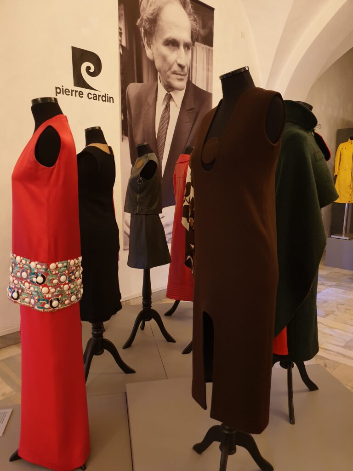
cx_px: 176
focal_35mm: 26
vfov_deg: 67.3
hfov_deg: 53.1
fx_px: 354
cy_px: 236
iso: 200
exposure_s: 1/50
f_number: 1.5
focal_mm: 4.3
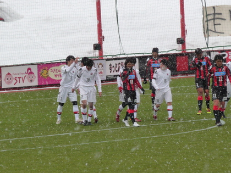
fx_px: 3150
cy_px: 86
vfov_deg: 3.2
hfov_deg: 4.2
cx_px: 116
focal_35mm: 472
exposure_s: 1/320
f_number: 4.9
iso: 160
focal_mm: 47
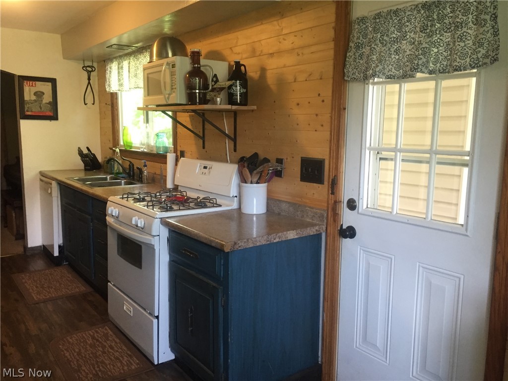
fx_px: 426
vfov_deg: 48.2
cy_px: 190
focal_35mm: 29
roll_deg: -1.0
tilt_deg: -7.2
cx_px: 254
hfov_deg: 61.7
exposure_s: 1/30
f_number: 2.2
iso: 160
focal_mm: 4.15
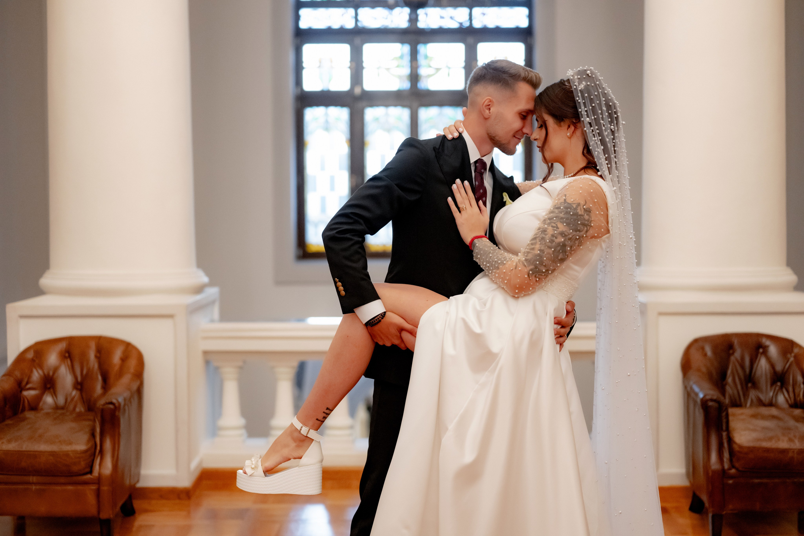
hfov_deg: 39.6
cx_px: 402
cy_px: 268
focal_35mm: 50
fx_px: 1117
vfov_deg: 27.0
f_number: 2
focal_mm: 50
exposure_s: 1/200
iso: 3200
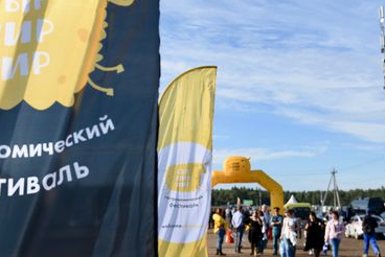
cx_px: 163
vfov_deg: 24.6
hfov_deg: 36.1
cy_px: 108
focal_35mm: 55
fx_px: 589
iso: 160
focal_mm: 29
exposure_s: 1/2000
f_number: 4
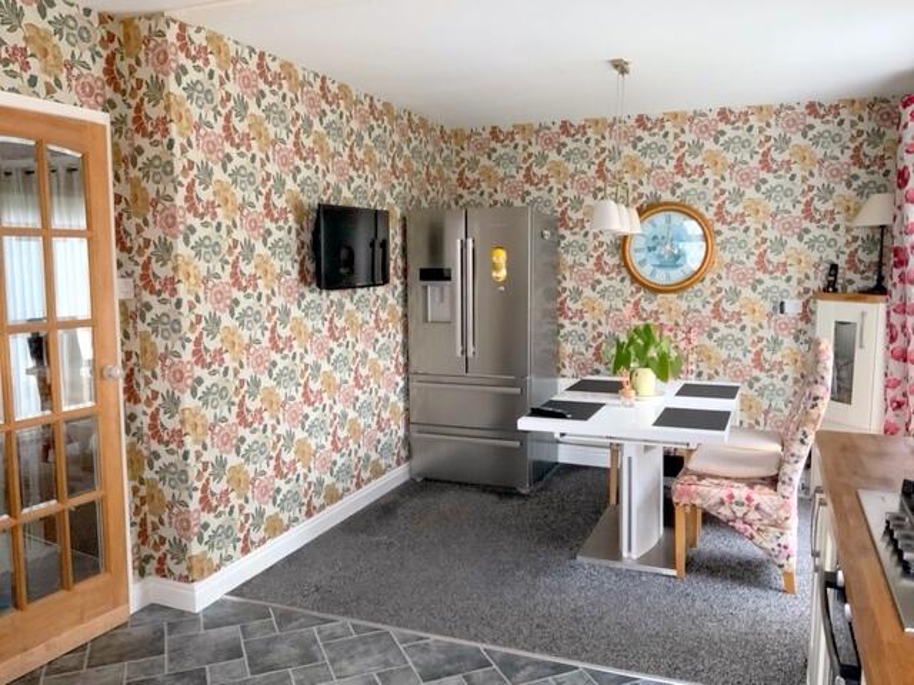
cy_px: 342
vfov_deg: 48.2
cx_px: 457
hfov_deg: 61.7
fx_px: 766
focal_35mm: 29
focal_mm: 3
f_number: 1.8
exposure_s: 1/53
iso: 320
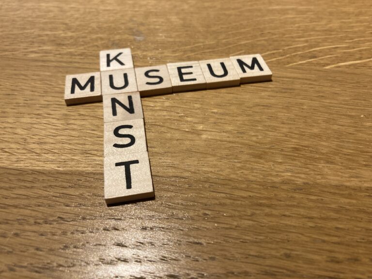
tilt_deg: -46.3
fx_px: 301
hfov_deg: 63.4
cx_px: 186
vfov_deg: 49.7
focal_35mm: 28
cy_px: 140
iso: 100
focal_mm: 3.99
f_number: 1.8
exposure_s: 1/50
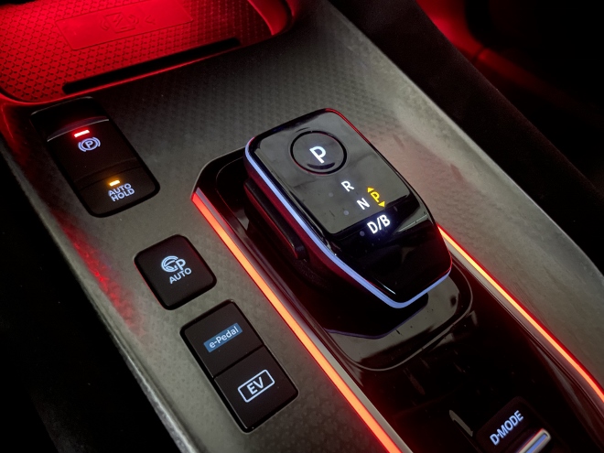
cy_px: 226
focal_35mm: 26
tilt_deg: -51.7
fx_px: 454
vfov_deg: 53.1
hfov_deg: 67.3
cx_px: 302
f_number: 1.6
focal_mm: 4.2
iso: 1000
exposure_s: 1/4
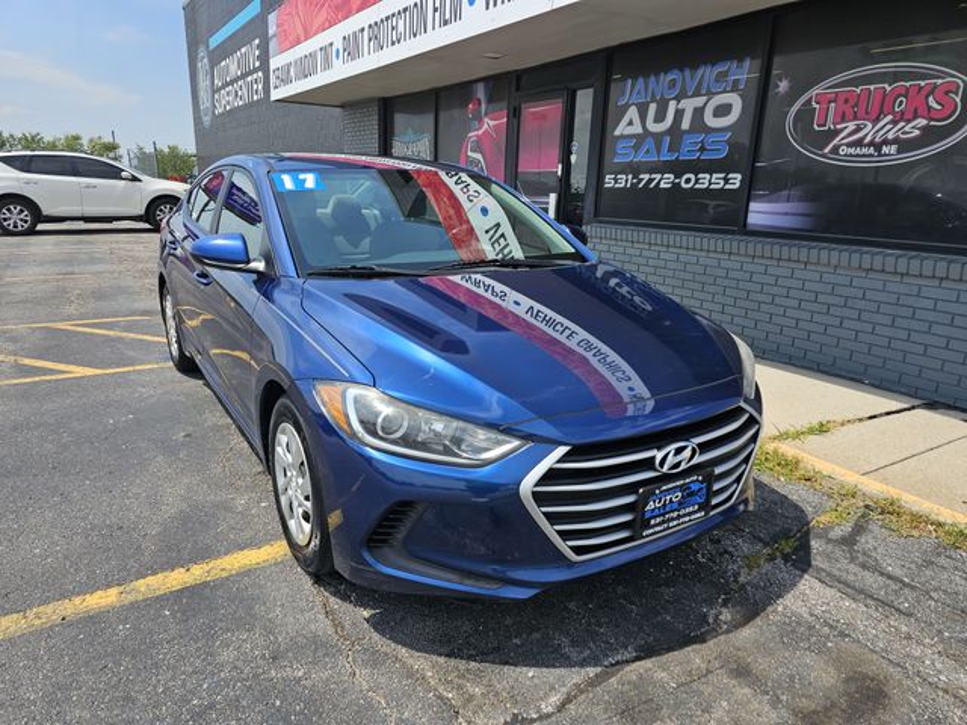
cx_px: 484
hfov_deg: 73.9
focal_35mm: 23
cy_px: 362
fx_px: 643
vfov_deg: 58.9
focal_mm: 6.3
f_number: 1.7
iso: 12
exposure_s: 1/730
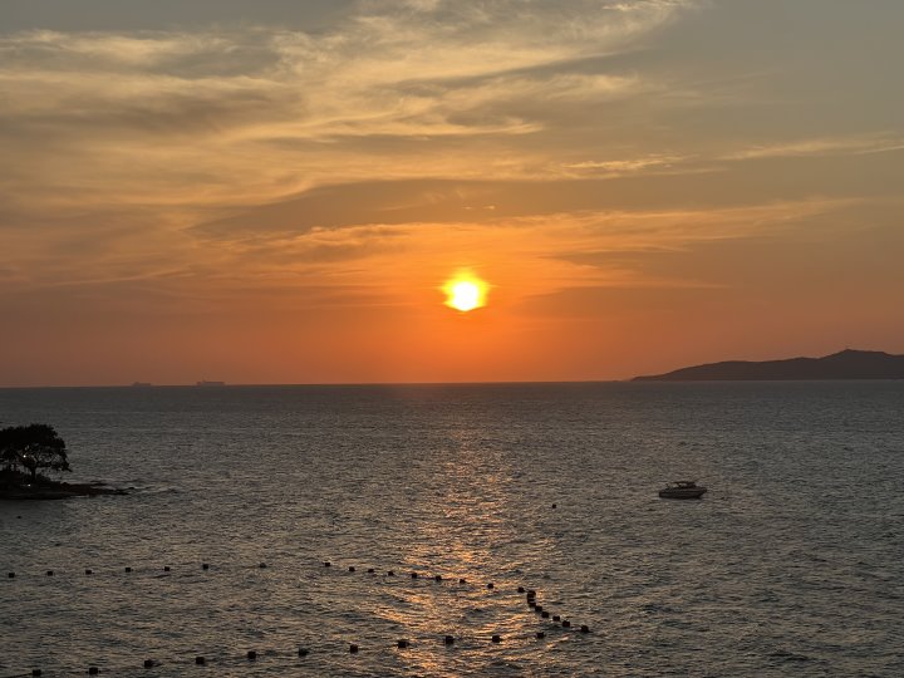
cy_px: 339
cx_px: 452
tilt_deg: +0.3
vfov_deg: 19.1
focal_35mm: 77
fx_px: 2011
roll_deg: +1.0
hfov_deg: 25.3
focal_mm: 9
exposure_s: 1/779
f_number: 2.8
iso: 32
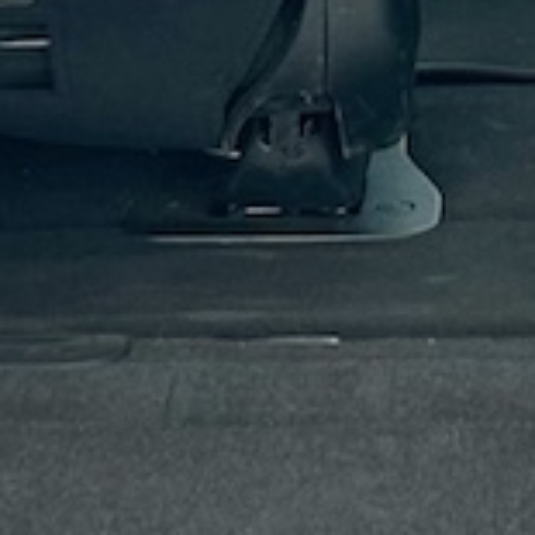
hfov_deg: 7.8
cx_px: 570
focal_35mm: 223
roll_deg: +1.8
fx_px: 3899
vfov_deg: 7.8
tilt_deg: -11.7
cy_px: 71
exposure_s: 1/198
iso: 40
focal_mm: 5.7
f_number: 1.5
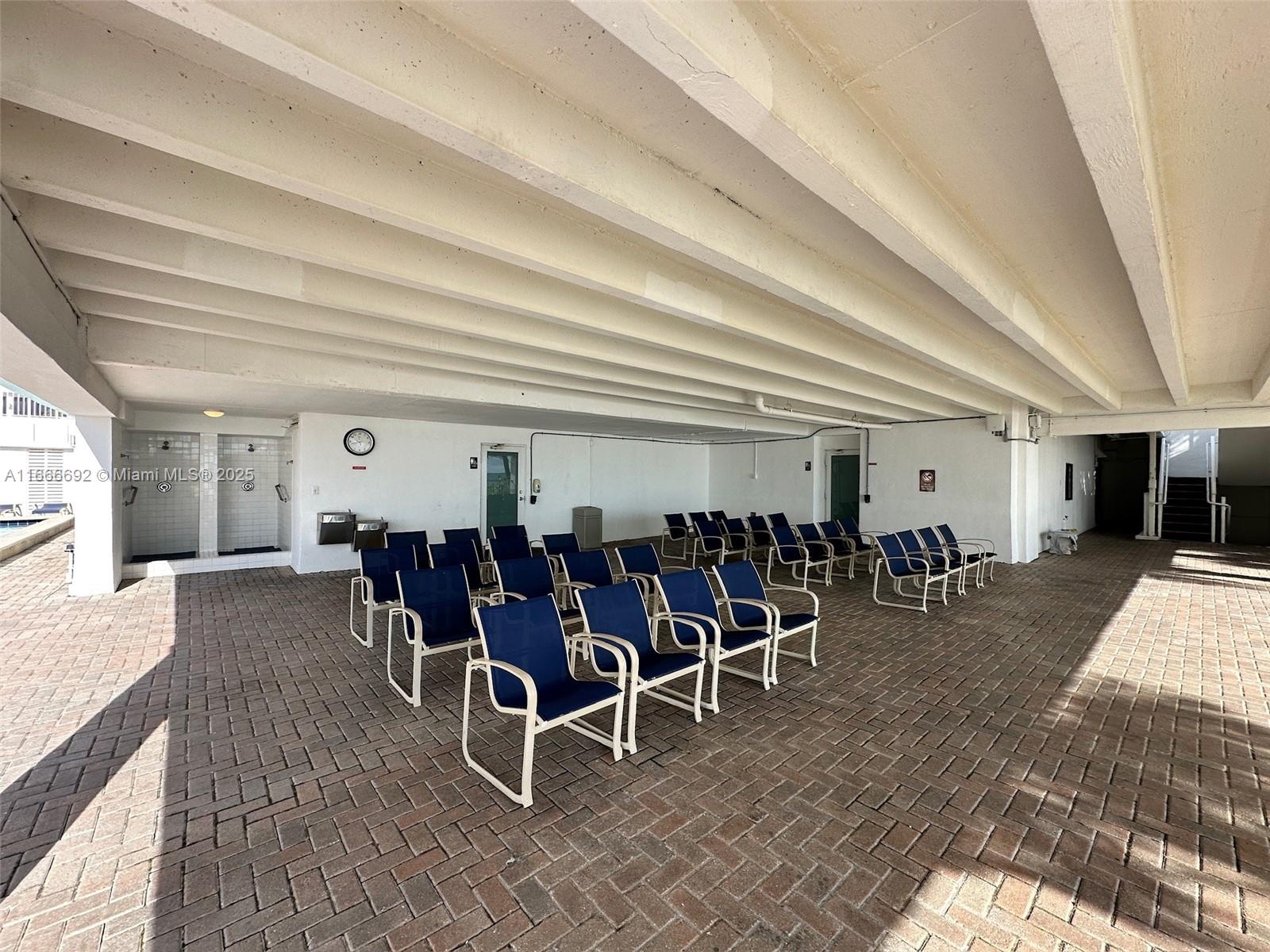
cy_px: 476
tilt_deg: -2.3
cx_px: 635
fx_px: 514
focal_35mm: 14
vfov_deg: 85.7
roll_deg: +0.0
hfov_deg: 102.1
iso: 40
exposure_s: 1/581
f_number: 2.2
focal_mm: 2.22
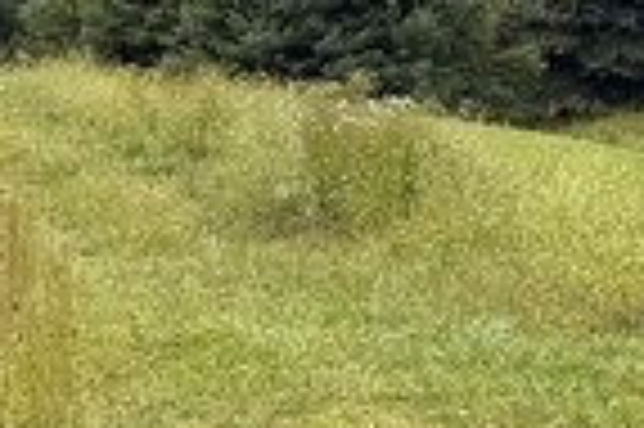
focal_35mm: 179
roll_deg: +1.6
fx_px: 3198
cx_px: 135
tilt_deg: -10.7
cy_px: 275
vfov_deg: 7.6
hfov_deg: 11.5
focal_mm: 6.76
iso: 80
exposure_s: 1/1271
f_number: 1.78
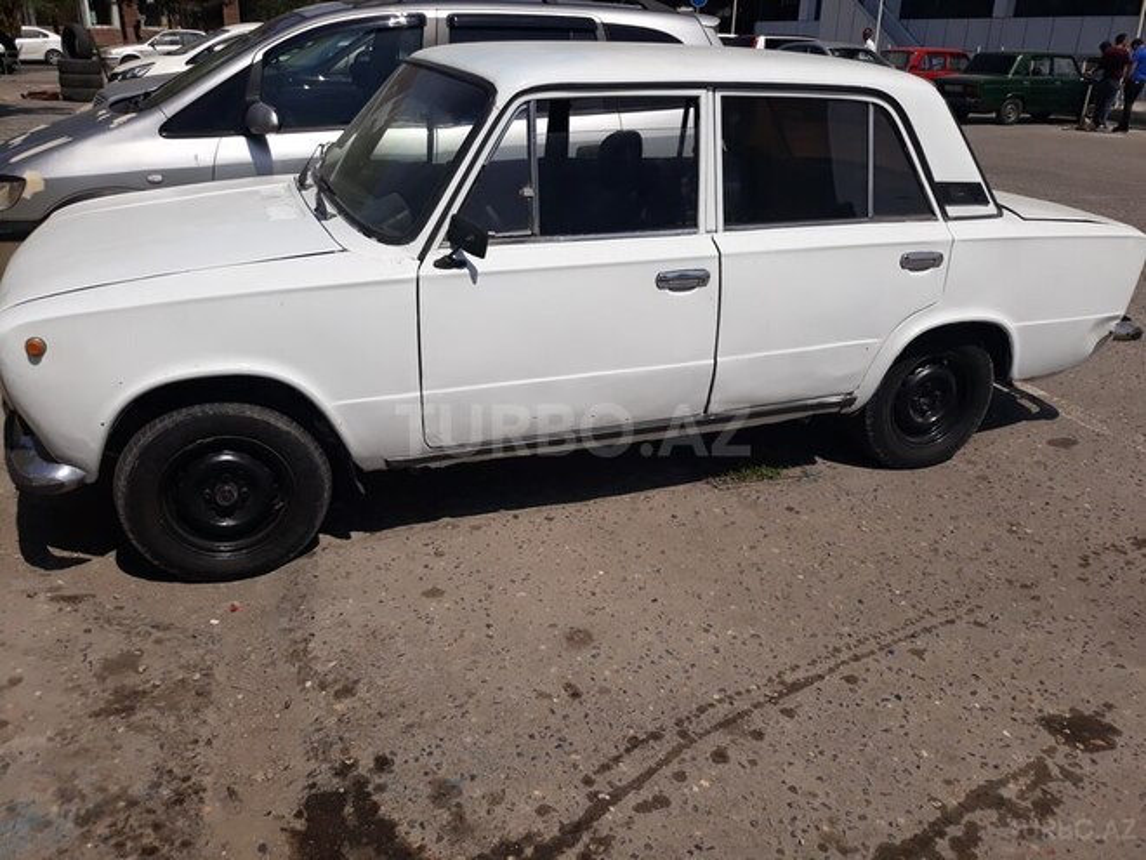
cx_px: 573
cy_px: 430
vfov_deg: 51.4
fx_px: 894
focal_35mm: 27
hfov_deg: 65.3
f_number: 1.7
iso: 40
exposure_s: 1/4219
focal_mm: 3.71
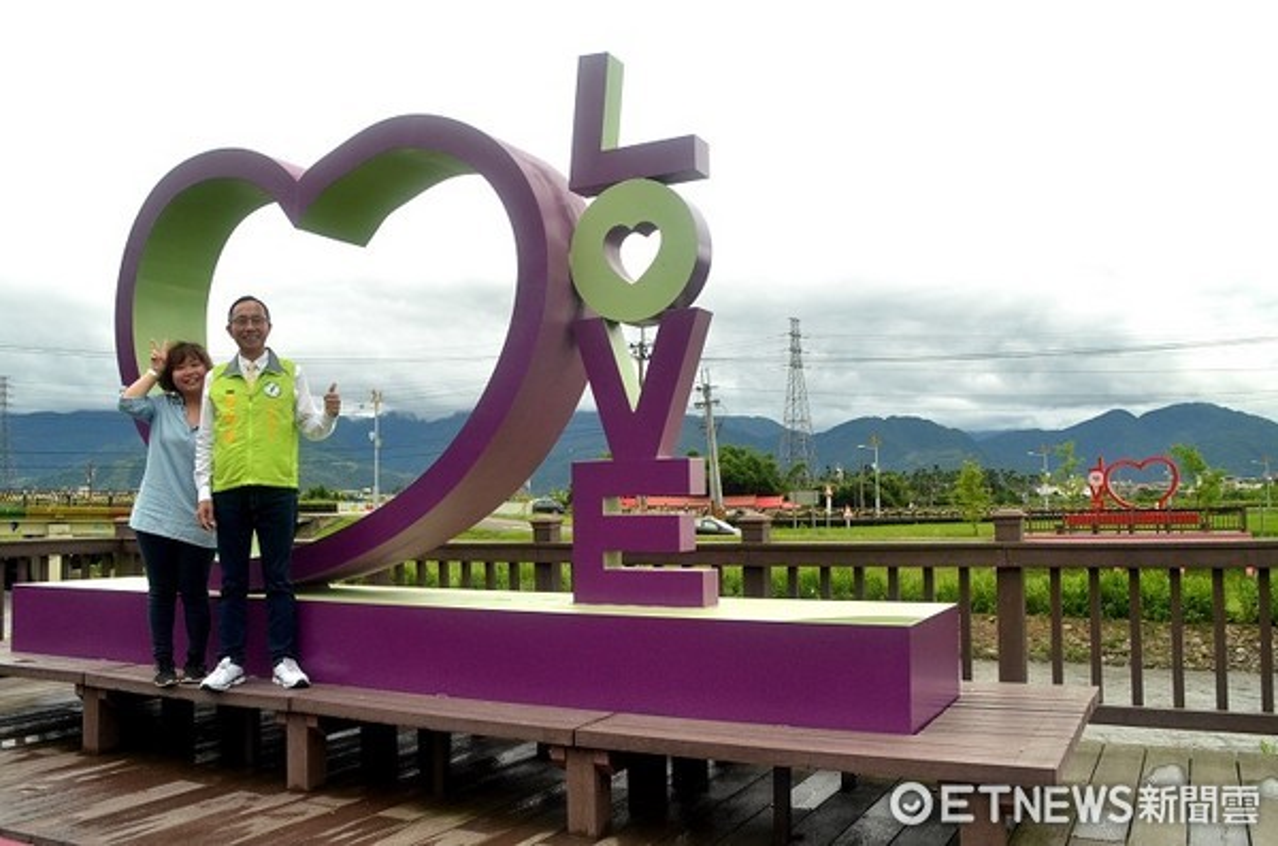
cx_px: 639
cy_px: 423
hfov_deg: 57.3
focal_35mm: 33
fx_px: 1169
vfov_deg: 39.8
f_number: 8
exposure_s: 1/2500
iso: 1000
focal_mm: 22
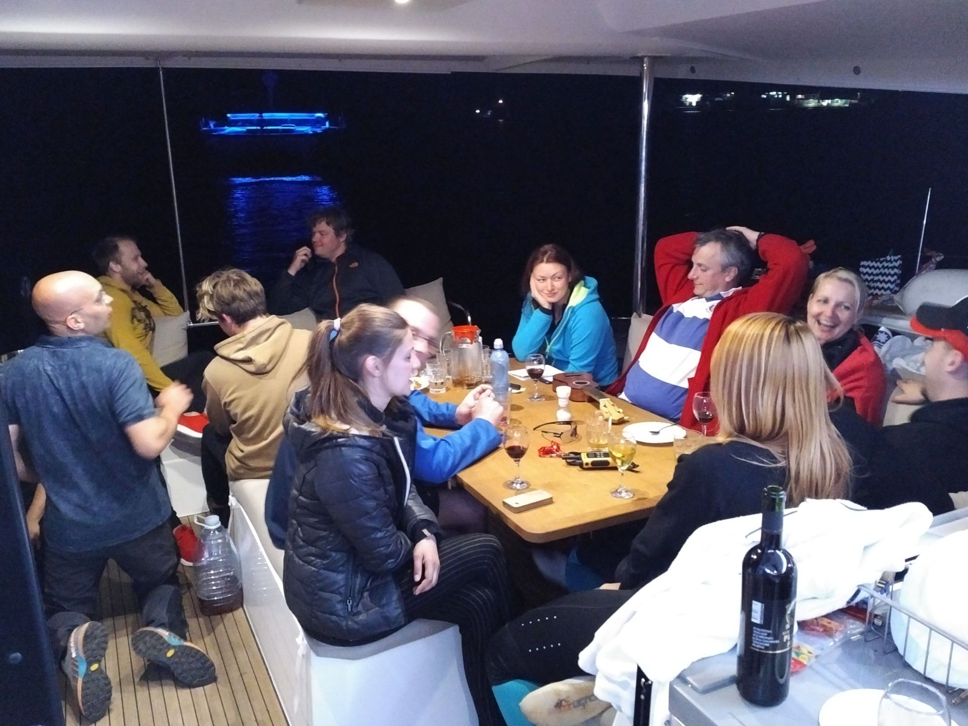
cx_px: 484
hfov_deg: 65.3
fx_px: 755
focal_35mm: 27
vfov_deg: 51.4
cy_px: 363
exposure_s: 1/2
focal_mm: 4.75
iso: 295
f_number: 2.2
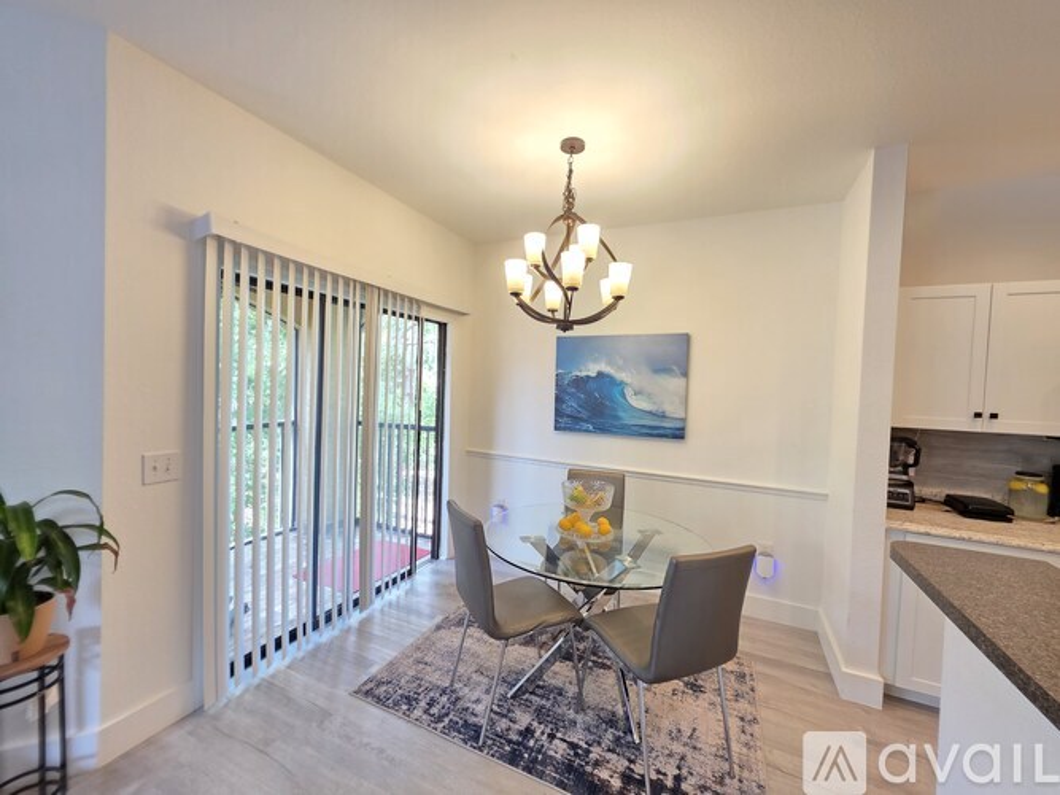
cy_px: 398
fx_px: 398
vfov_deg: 89.9
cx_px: 530
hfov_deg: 106.2
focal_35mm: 13
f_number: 1.9
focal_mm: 2.2
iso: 200
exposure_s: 1/60
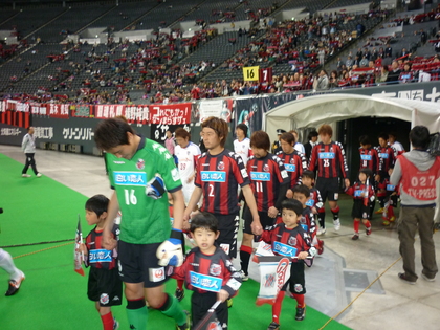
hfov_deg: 55.4
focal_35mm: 33
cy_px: 165
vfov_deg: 42.9
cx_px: 220
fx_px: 419
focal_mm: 5.5
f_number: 2.8
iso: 200
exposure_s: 1/30
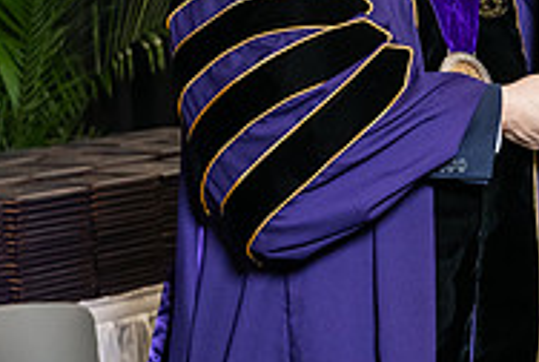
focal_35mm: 185
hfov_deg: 10.9
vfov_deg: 7.4
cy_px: -82
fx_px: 2774
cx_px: 631
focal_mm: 60
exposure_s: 1/200
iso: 2000
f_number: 5
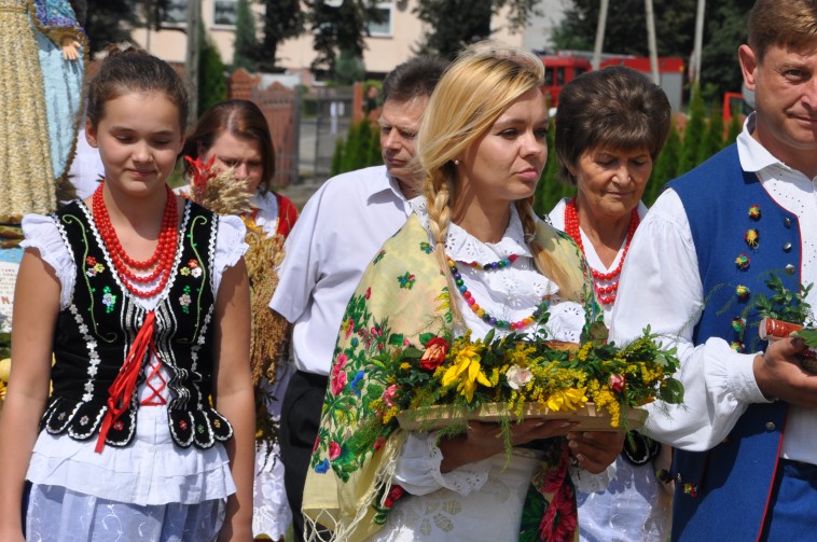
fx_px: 4124
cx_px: 513
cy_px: 274
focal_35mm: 182
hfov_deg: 11.3
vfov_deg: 7.5
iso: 200
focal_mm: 92
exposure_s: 1/500
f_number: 11
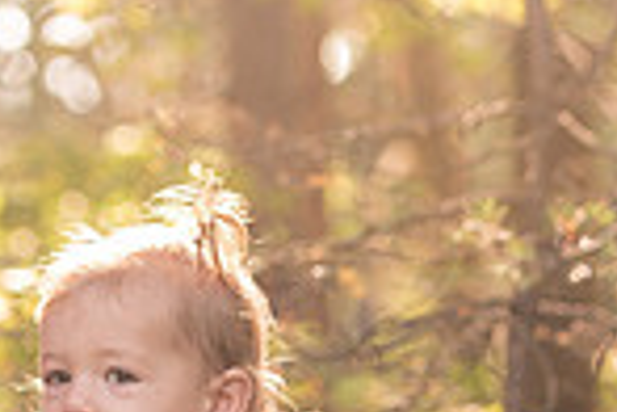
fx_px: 6684
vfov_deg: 3.5
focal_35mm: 390
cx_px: 357
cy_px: 675
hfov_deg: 5.3
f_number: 3.5
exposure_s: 1/500
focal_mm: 95
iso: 400
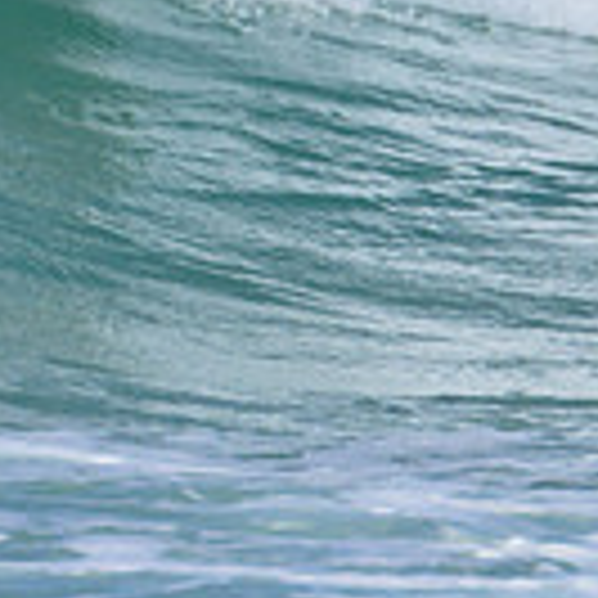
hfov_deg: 0.4
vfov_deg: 0.4
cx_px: -180
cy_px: -289
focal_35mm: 4015
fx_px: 78472
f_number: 11
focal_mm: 800
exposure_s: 1/2000
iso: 720
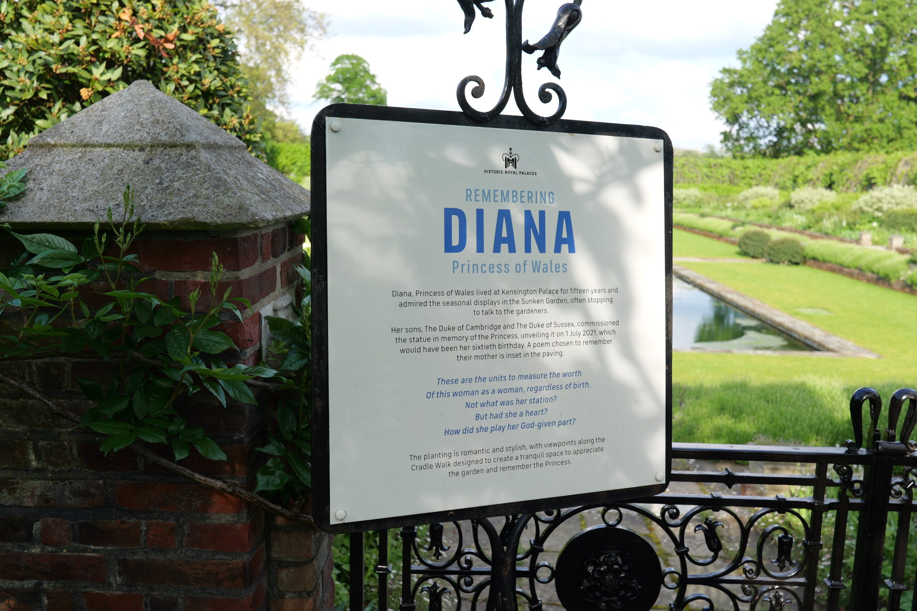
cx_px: 458
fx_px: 841
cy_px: 306
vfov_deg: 40.0
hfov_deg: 57.2
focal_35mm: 33
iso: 100
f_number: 5
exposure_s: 1/160
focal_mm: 22
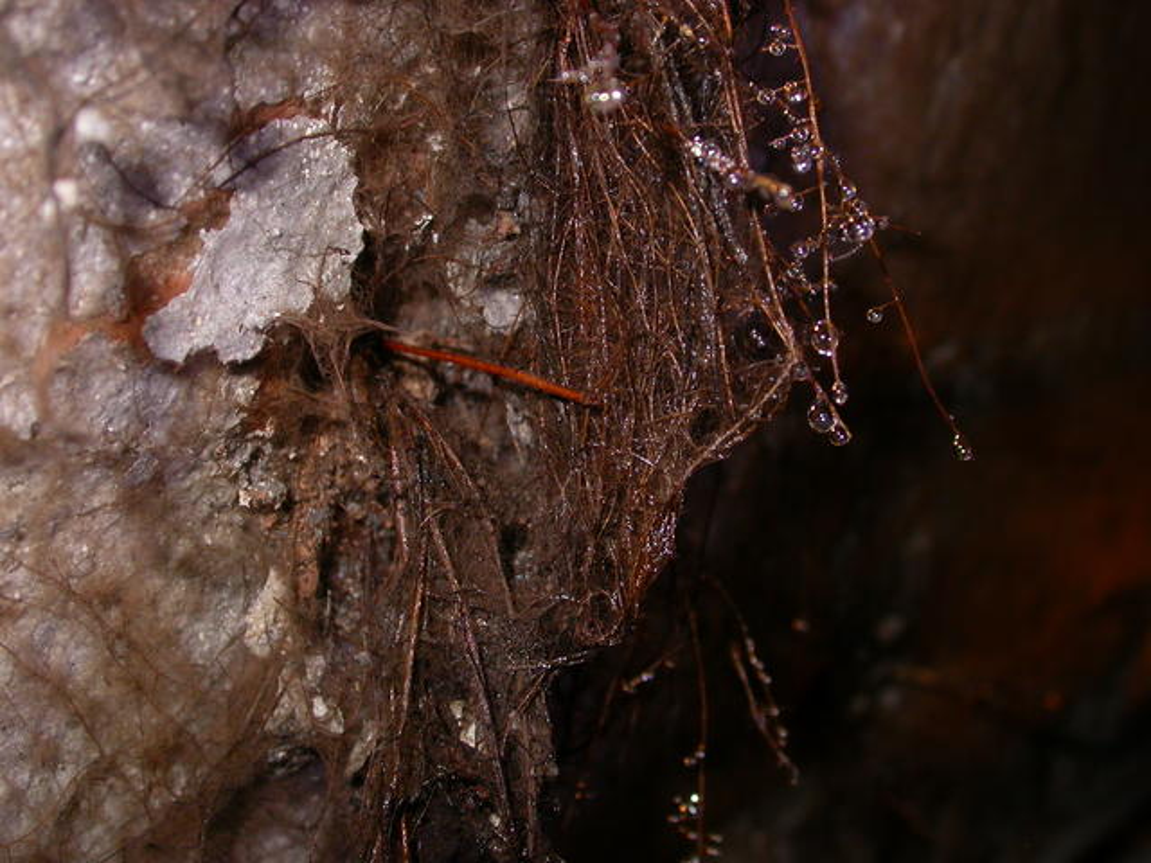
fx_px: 1696
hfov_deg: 37.5
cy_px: 432
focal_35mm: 51
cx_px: 576
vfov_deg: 28.6
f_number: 2.9
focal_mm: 10.6
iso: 100
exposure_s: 1/60
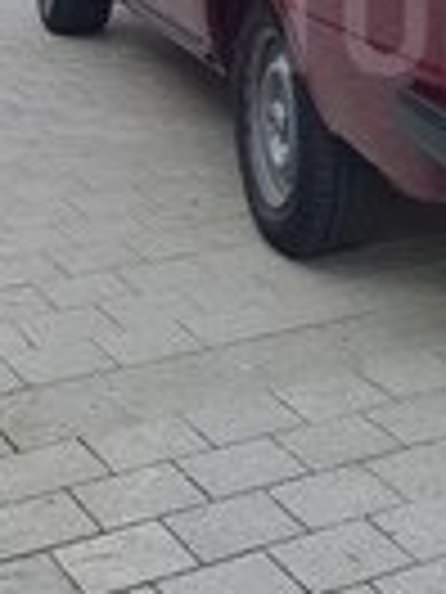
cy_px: 22
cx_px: 604
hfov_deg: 14.4
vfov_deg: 19.5
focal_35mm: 98
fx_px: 1684
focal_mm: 4.2
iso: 40
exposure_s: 1/776
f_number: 1.7
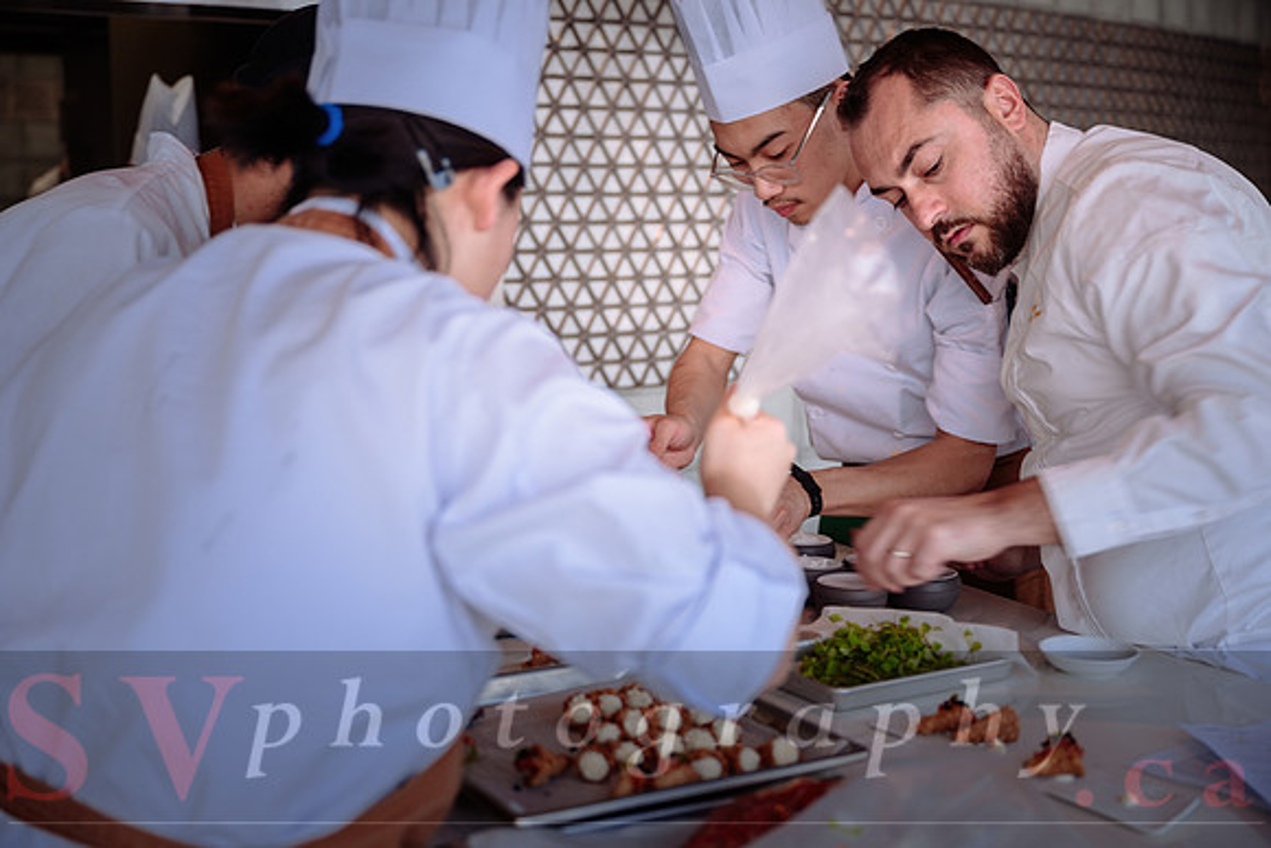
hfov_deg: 43.6
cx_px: 636
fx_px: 1589
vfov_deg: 29.9
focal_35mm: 45
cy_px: 424
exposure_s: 1/100
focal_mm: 45
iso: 100
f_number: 2.8
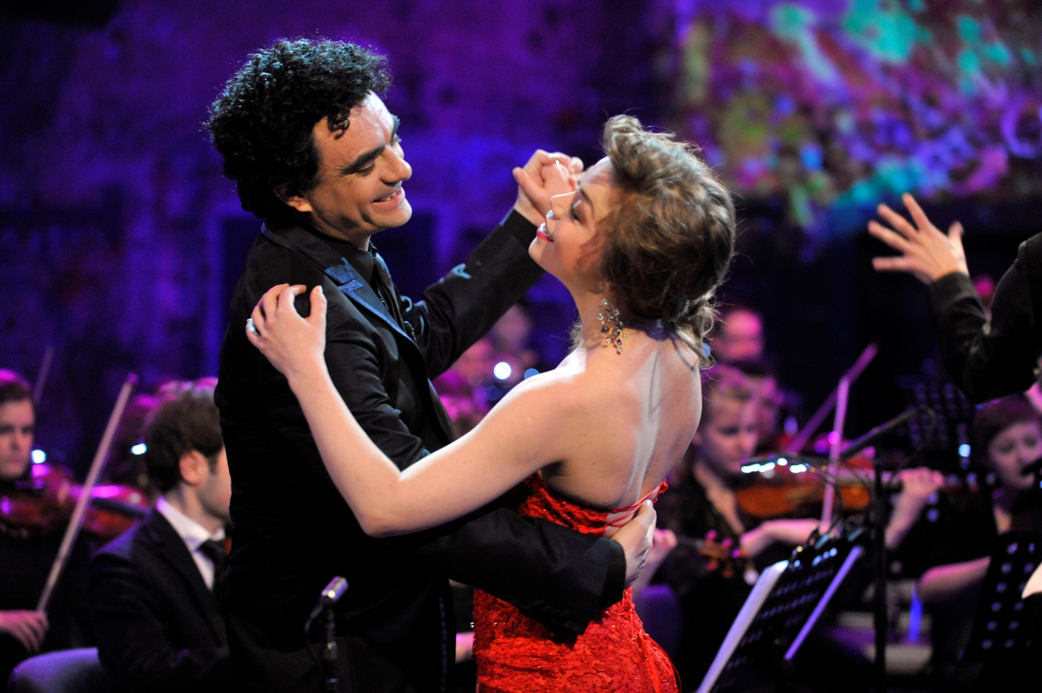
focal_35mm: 95
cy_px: 346
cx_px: 521
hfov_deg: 21.5
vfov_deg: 14.4
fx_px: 2748
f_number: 2.8
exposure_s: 1/125
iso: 3200
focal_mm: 95
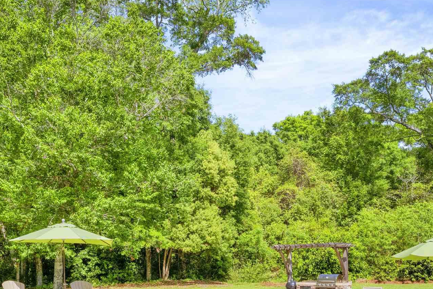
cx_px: 189
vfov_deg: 27.8
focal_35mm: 46
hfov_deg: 42.7
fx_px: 553
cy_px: 280
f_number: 11
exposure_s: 1/320
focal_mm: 19
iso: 400
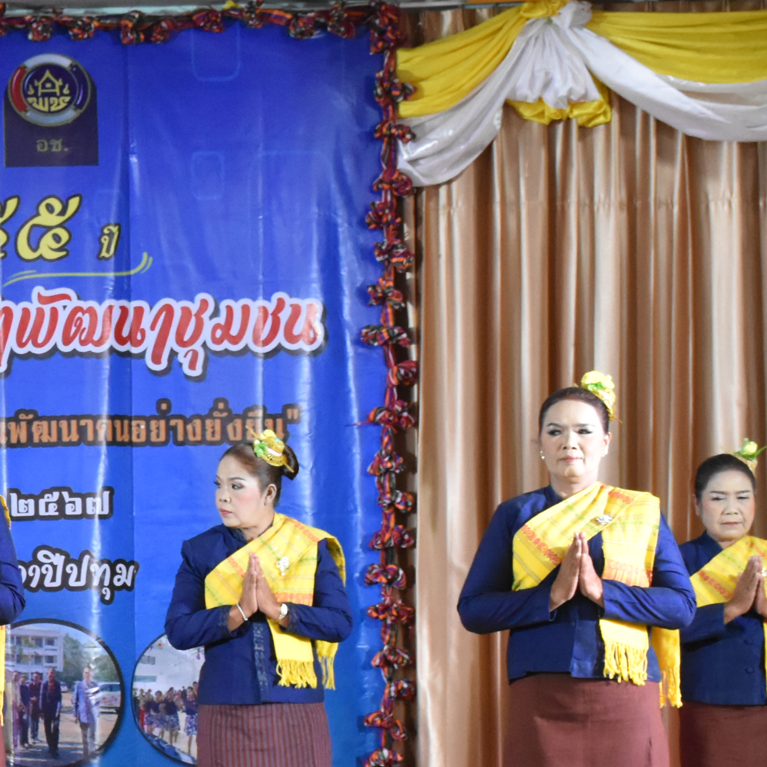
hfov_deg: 12.5
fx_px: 3366
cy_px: 620
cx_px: -270
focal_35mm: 134
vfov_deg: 12.9
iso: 3200
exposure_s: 1/160
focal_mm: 35
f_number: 6.3
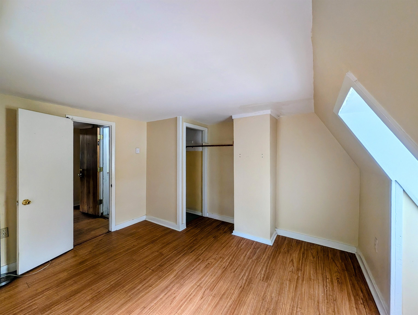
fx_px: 145
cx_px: 209
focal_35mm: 12
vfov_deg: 94.6
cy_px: 158
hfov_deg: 110.5
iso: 122
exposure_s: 1/61.5
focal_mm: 2.02
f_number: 1.7
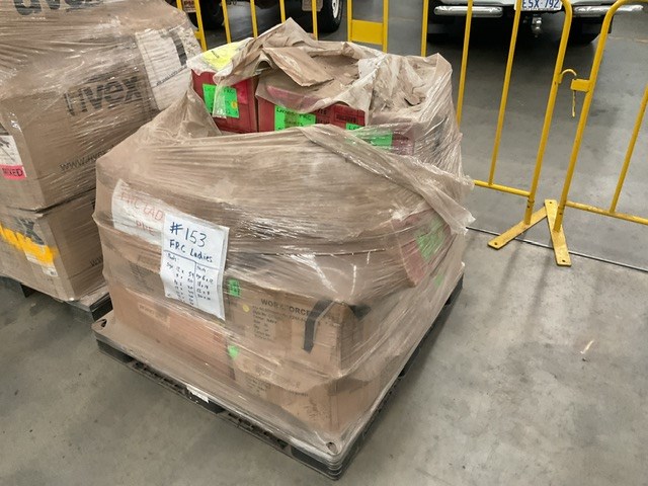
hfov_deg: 61.7
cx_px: 324
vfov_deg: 48.2
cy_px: 243
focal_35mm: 29
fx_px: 543
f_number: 1.8
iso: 200
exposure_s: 1/60
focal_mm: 3
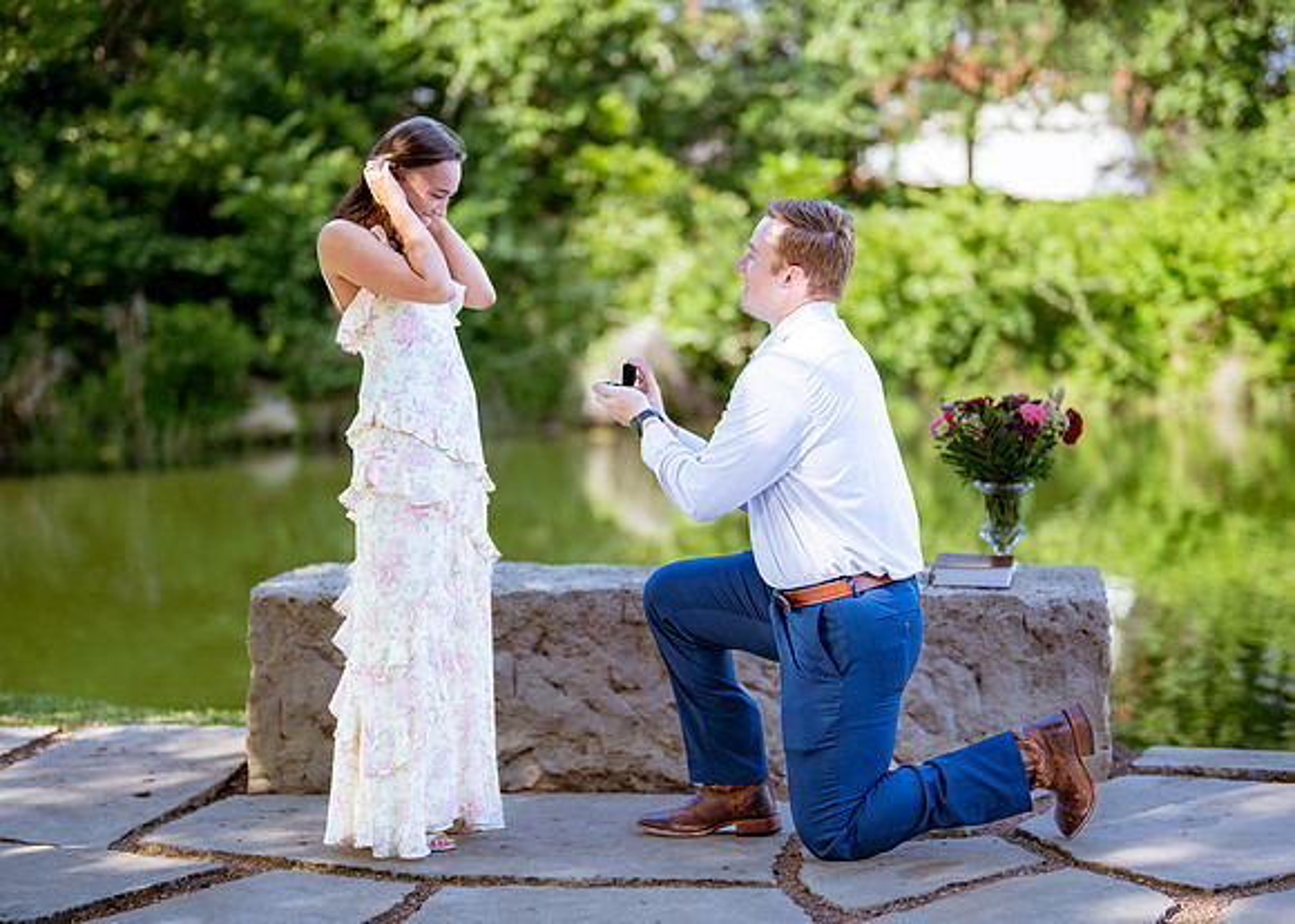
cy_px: 532
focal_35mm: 64
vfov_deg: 22.2
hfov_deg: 30.7
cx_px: 681
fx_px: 2359
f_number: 1.2
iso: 100
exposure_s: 1/2000
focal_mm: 50
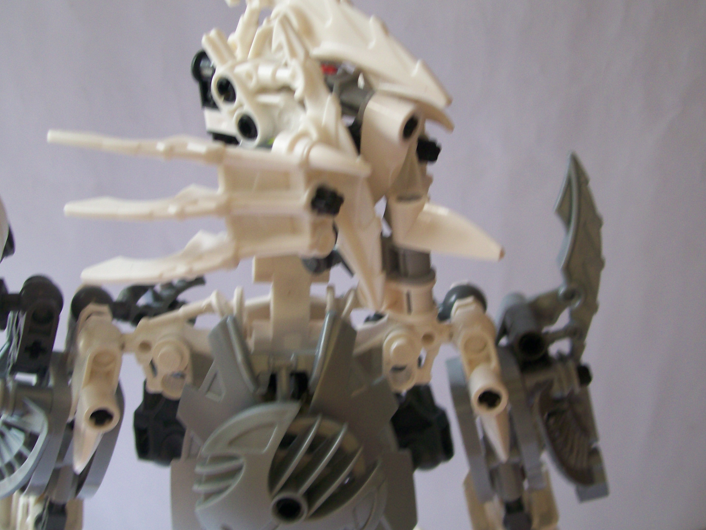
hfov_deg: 46.8
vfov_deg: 35.9
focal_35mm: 40
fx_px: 816
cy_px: 244
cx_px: 342
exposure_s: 1/40.7
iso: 80
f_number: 2.7
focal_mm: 6
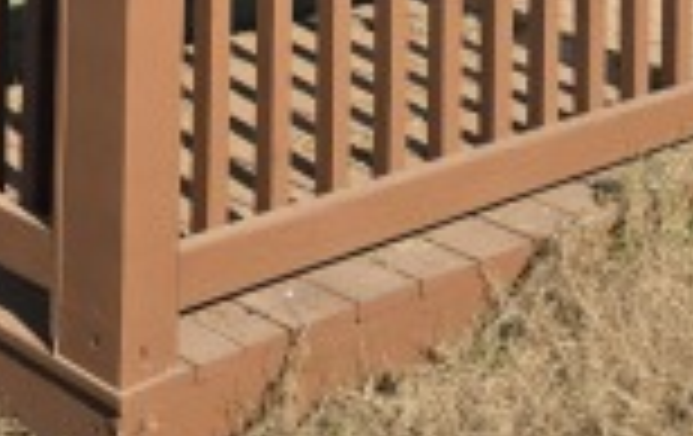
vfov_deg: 11.5
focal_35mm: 101
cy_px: -481
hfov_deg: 20.4
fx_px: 1912
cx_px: 184
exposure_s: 1/5017
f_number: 1.7
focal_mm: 6.3
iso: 80
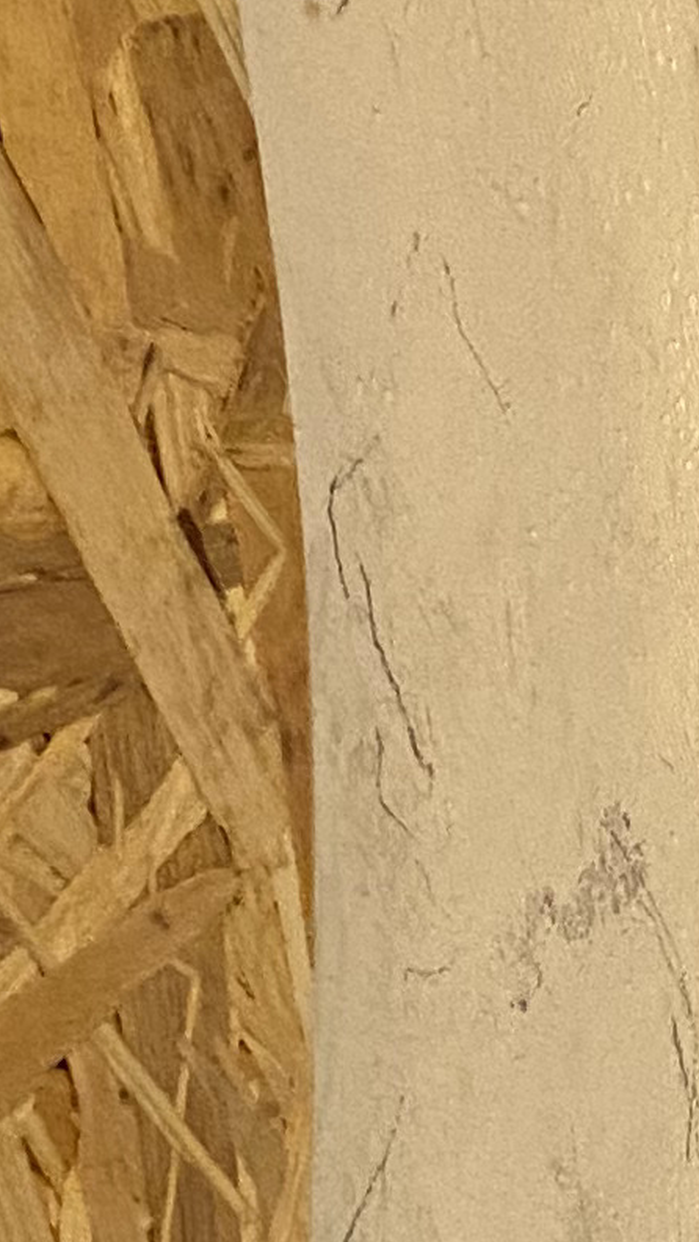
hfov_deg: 8.3
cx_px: 983
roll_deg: +1.8
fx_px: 4745
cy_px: 841
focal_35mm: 144
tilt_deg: -3.1
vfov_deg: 14.9
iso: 320
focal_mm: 4.25
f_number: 1.8
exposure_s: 1/50
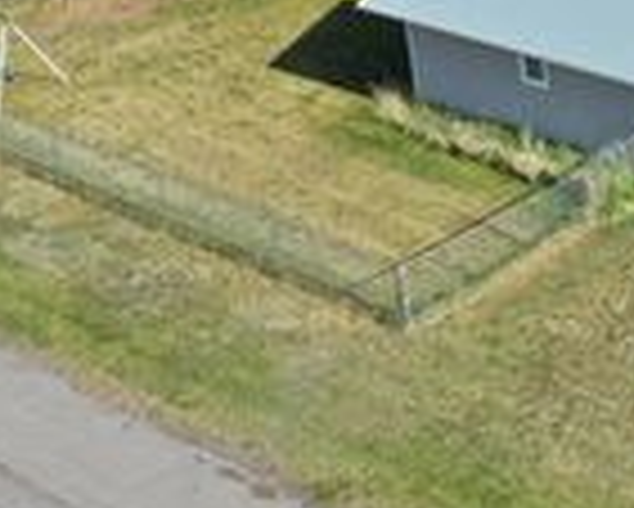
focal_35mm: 93
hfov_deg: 17.8
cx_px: 1030
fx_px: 1746
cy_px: -11
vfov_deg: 16.2
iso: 100
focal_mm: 10.26
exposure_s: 1/400
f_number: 5.6
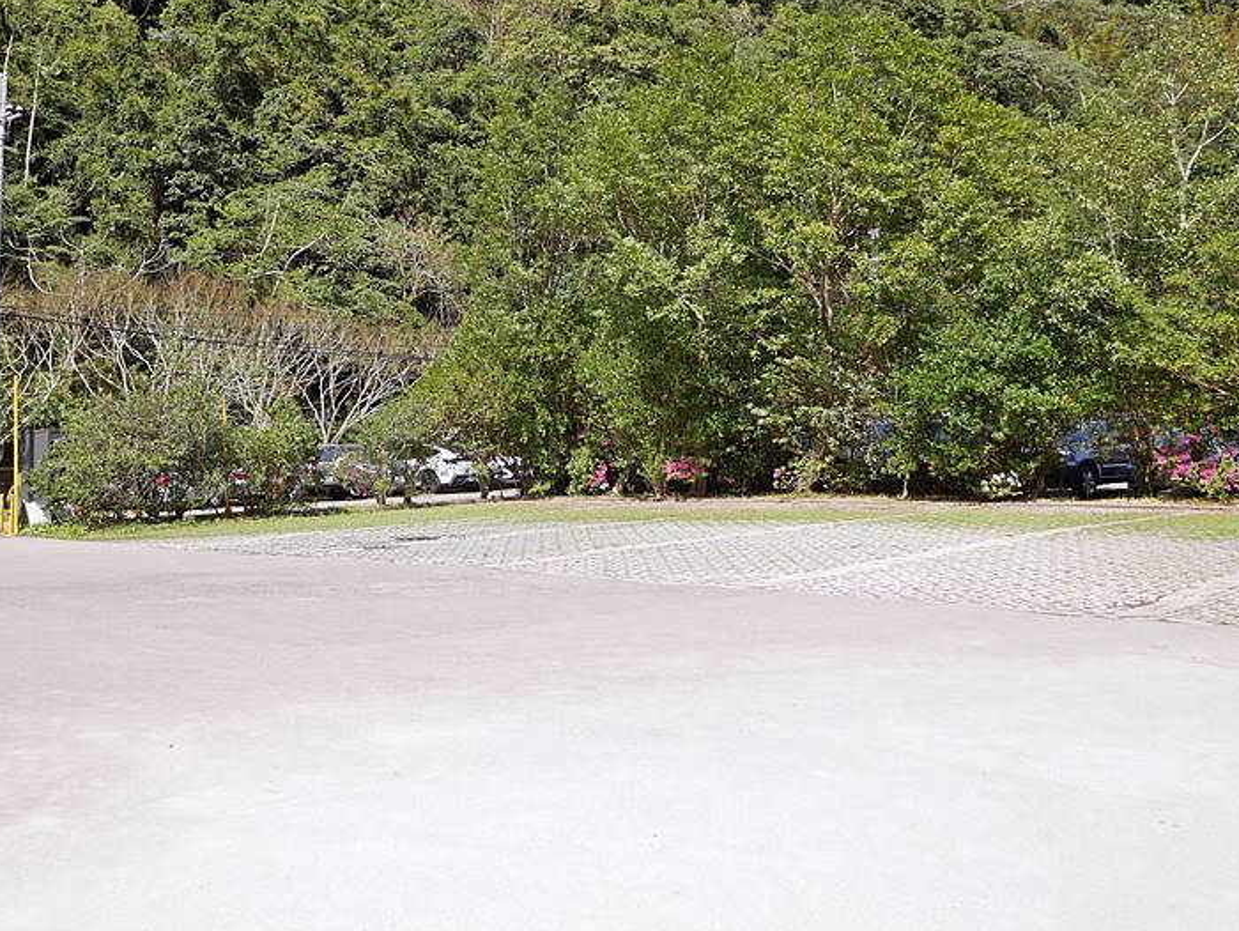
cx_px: 489
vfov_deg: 35.5
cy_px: 284
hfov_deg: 46.5
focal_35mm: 40
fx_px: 1433
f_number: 3.5
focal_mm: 14
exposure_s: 1/1000
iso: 200
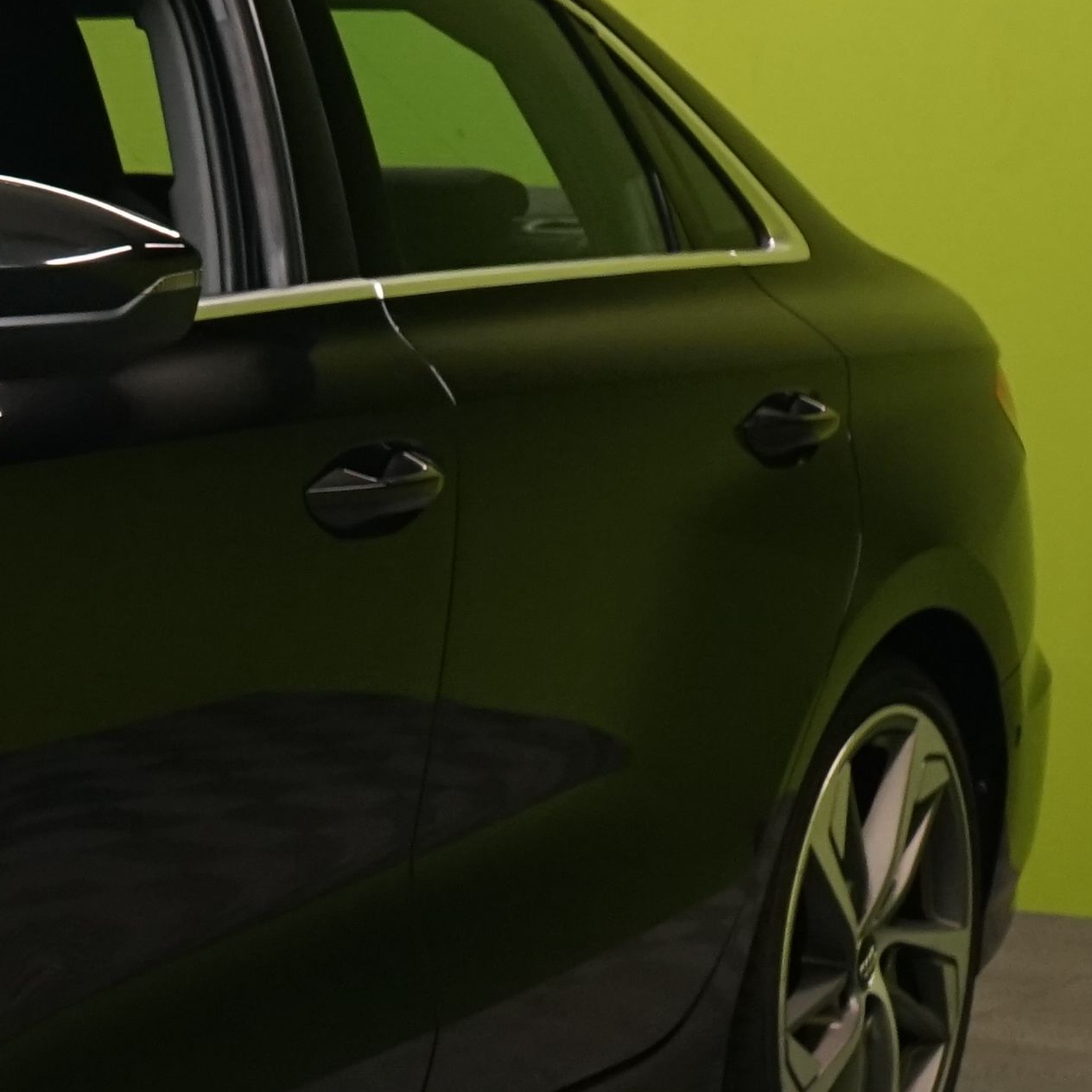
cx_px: -1106
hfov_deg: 12.9
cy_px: 934
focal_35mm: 117
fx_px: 4176
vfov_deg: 14.8
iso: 1250
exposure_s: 1/30
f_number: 6.3
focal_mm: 29
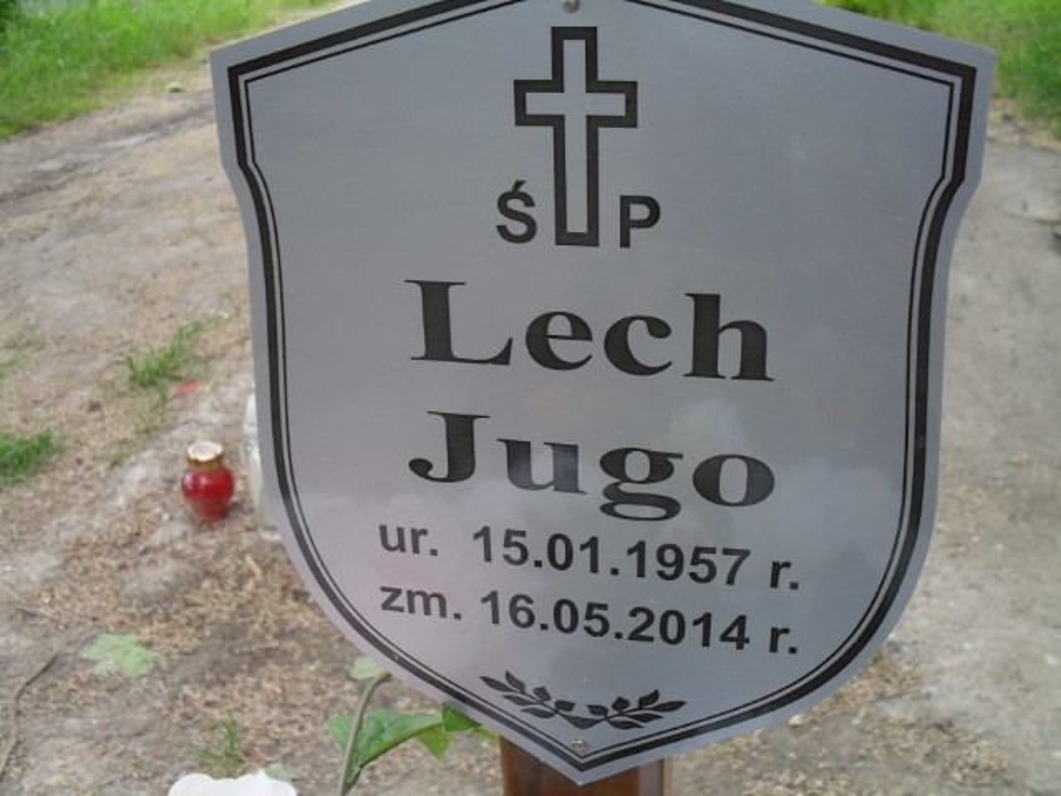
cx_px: 530
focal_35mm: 35
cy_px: 398
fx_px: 1073
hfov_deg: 52.6
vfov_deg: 40.7
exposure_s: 1/90
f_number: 3.2
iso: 100
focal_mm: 6.3
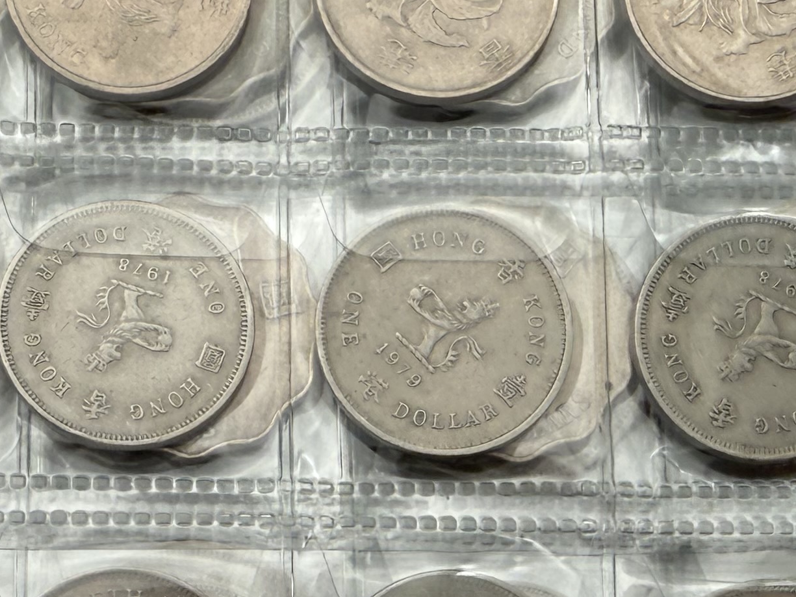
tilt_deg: -78.7
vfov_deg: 18.4
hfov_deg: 24.6
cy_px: 534
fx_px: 1817
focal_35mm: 79
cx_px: 266
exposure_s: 1/251
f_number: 2.2
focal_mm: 2.22
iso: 40
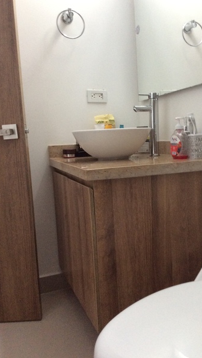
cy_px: 179
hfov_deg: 33.5
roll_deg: +2.3
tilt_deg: -7.1
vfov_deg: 56.6
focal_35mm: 35
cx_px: 127
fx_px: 333
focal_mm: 3.3
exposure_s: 1/24
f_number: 2.4
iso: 200
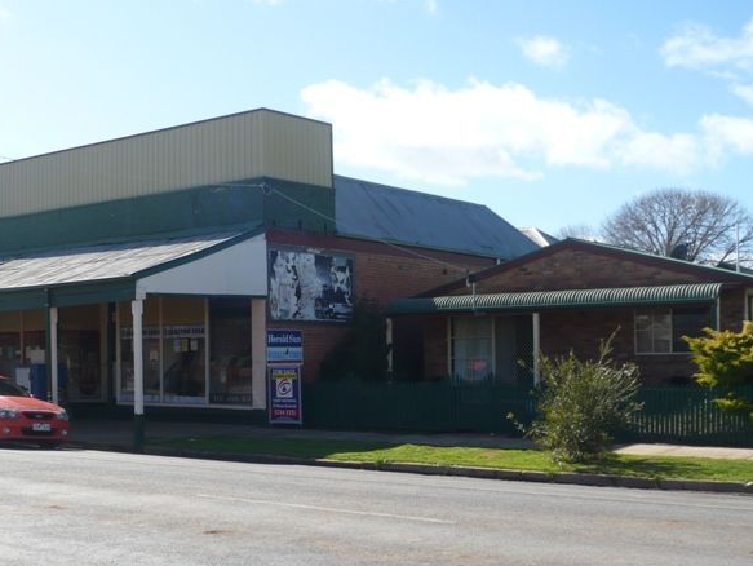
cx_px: 336
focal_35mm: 48
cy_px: 344
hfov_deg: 39.6
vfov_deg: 30.2
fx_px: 1045
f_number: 8
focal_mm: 5.8
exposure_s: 1/125
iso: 100
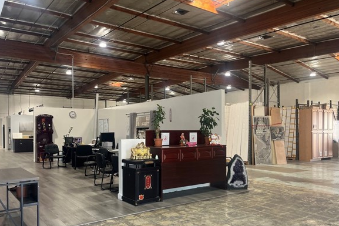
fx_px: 283
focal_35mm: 30
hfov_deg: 61.9
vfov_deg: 43.4
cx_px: 172
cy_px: 134
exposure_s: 1/121
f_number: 1.6
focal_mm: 5.1
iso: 125
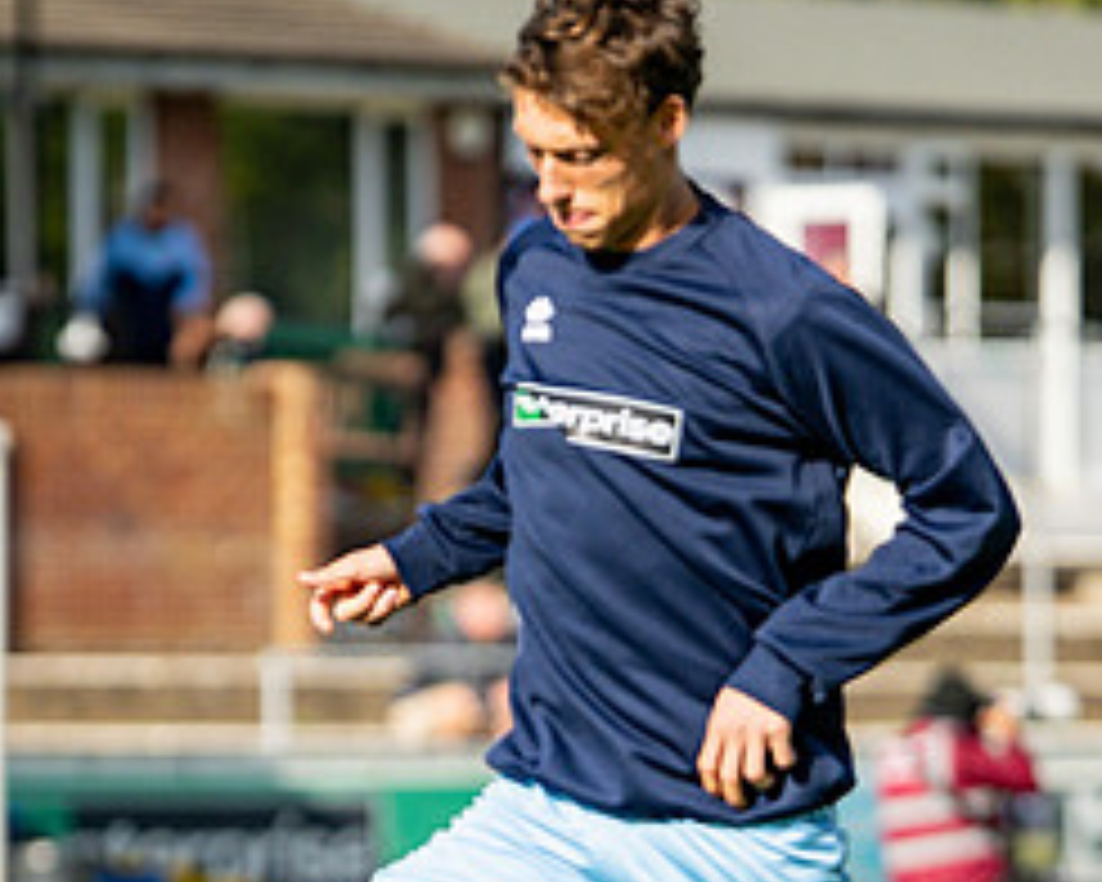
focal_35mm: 356
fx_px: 11611
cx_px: 551
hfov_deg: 5.4
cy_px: 921
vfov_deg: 4.3
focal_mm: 85
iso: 100
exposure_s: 1/8000
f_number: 1.4
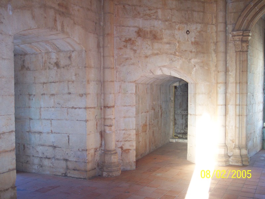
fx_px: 291
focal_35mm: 38
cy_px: 100
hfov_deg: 49.0
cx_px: 132
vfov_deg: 37.7
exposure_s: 1/30
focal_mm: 8
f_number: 2.8
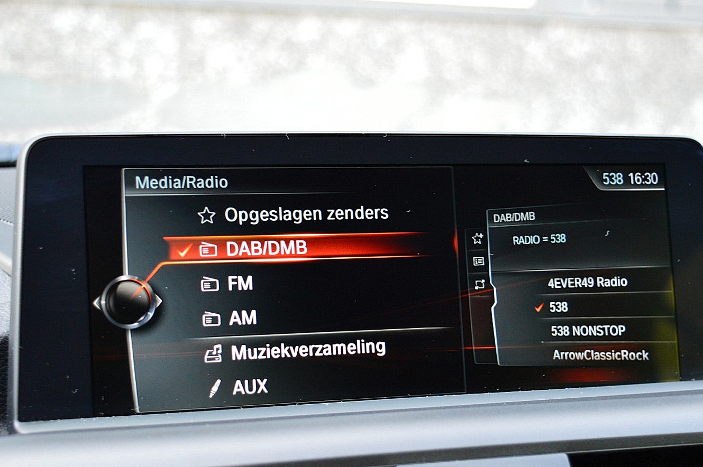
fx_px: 1288
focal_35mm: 66
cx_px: 351
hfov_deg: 30.5
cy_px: 275
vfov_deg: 20.6
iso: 800
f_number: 4.8
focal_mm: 36
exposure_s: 1/50
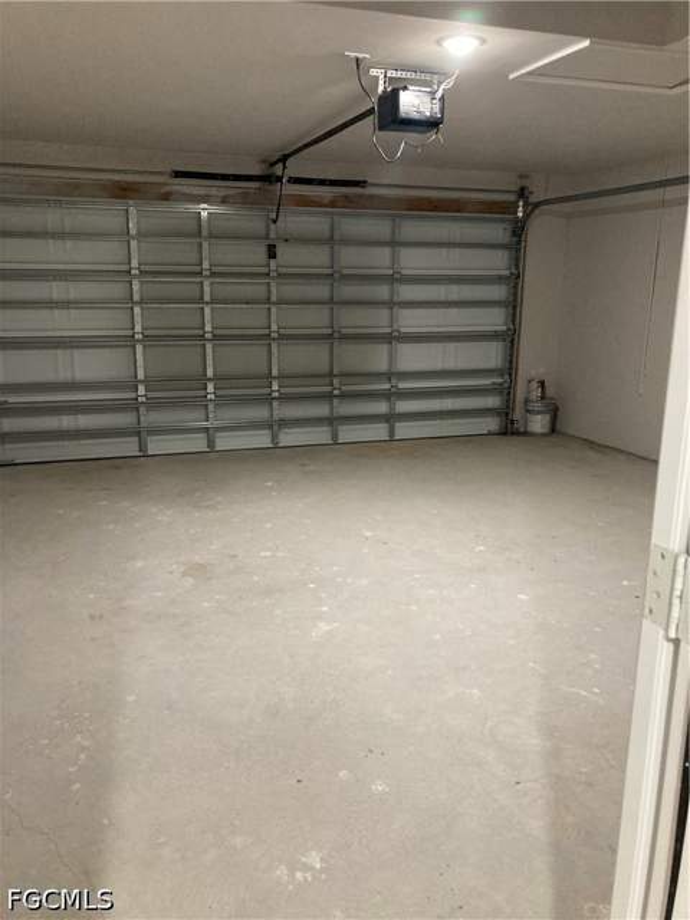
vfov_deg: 63.4
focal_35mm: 28
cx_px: 345
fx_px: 744
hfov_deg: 49.7
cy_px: 460
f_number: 1.8
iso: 320
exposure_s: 1/40
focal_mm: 3.99
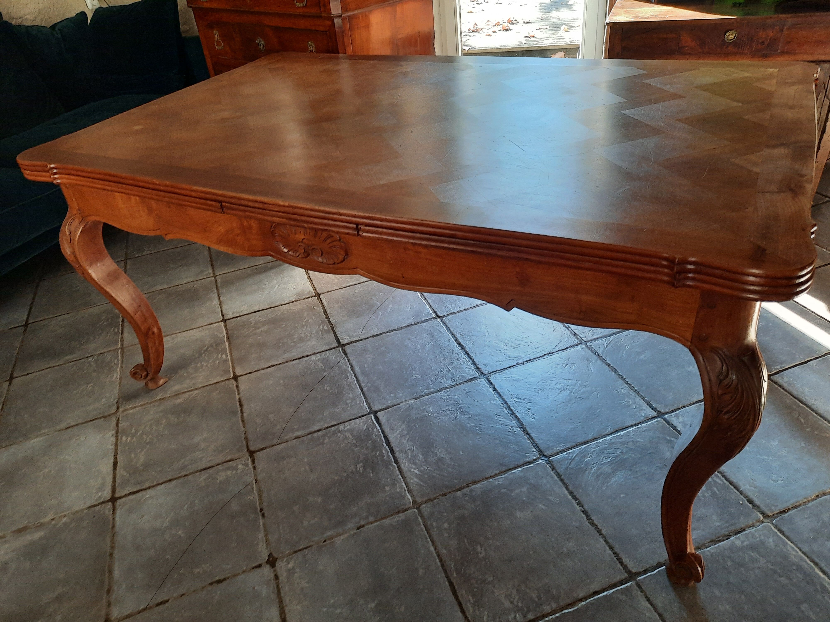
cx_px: 415
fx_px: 599
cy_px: 311
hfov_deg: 69.4
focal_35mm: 25
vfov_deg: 54.9
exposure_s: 1/50
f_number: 2
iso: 320
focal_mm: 4.6
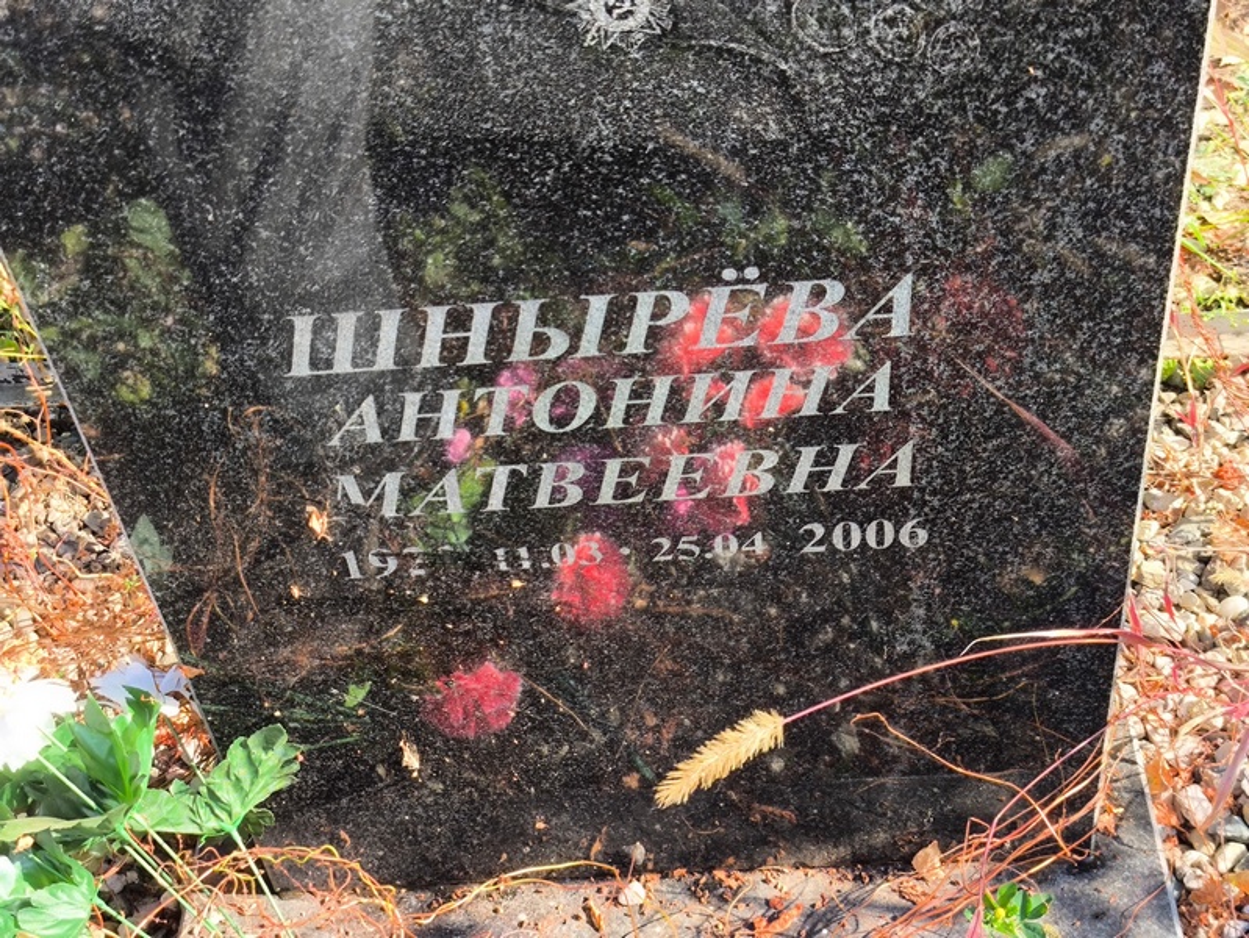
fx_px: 1805
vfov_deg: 29.1
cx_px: 624
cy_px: 469
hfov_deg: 38.2
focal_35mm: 50
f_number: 1.7
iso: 50
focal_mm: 4.71
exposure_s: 1/215
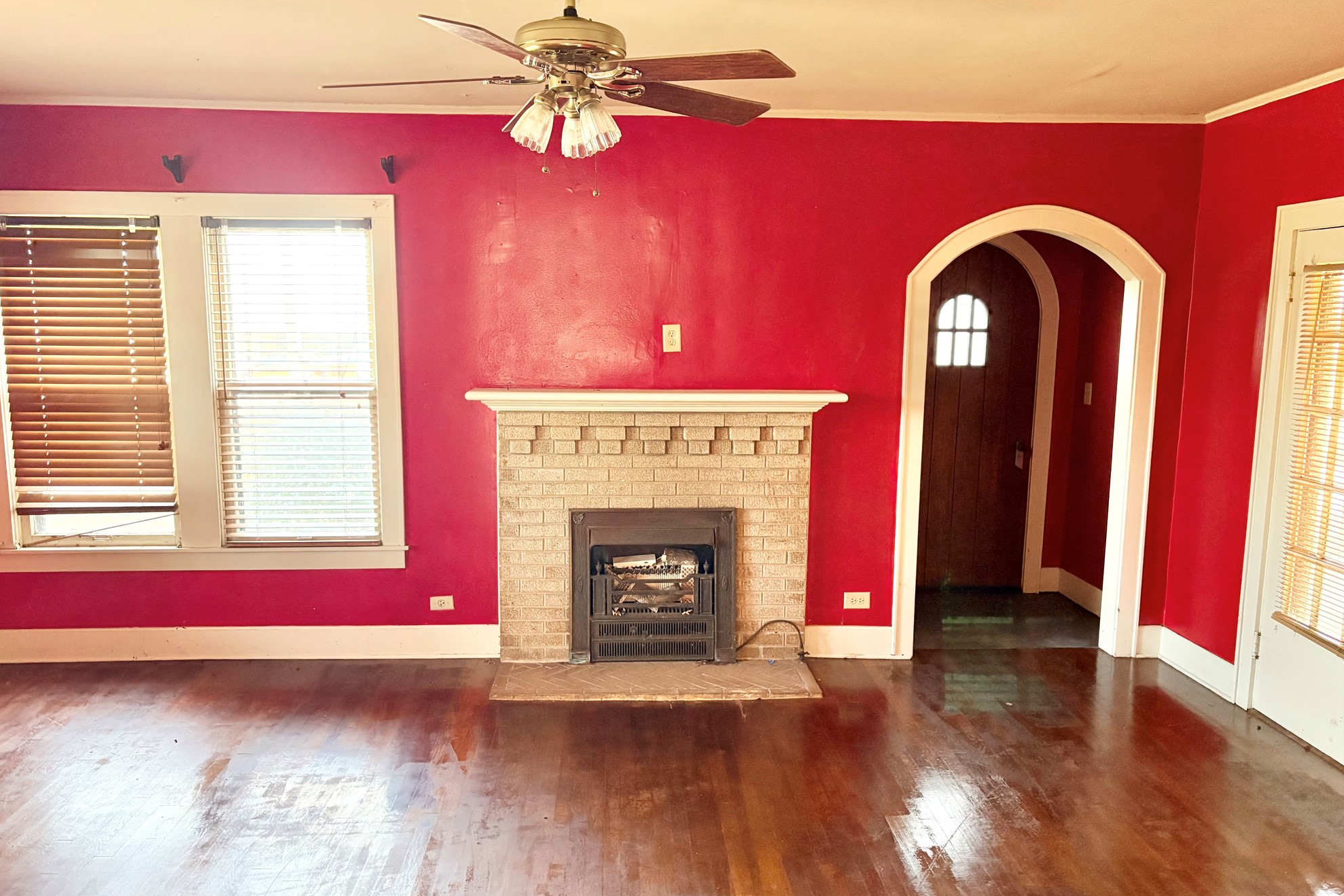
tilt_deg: -8.1
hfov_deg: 65.5
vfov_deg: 46.4
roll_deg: +0.1
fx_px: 1045
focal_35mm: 28
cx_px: 652
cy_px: 469
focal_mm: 5.96
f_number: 1.6
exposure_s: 1/48
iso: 500
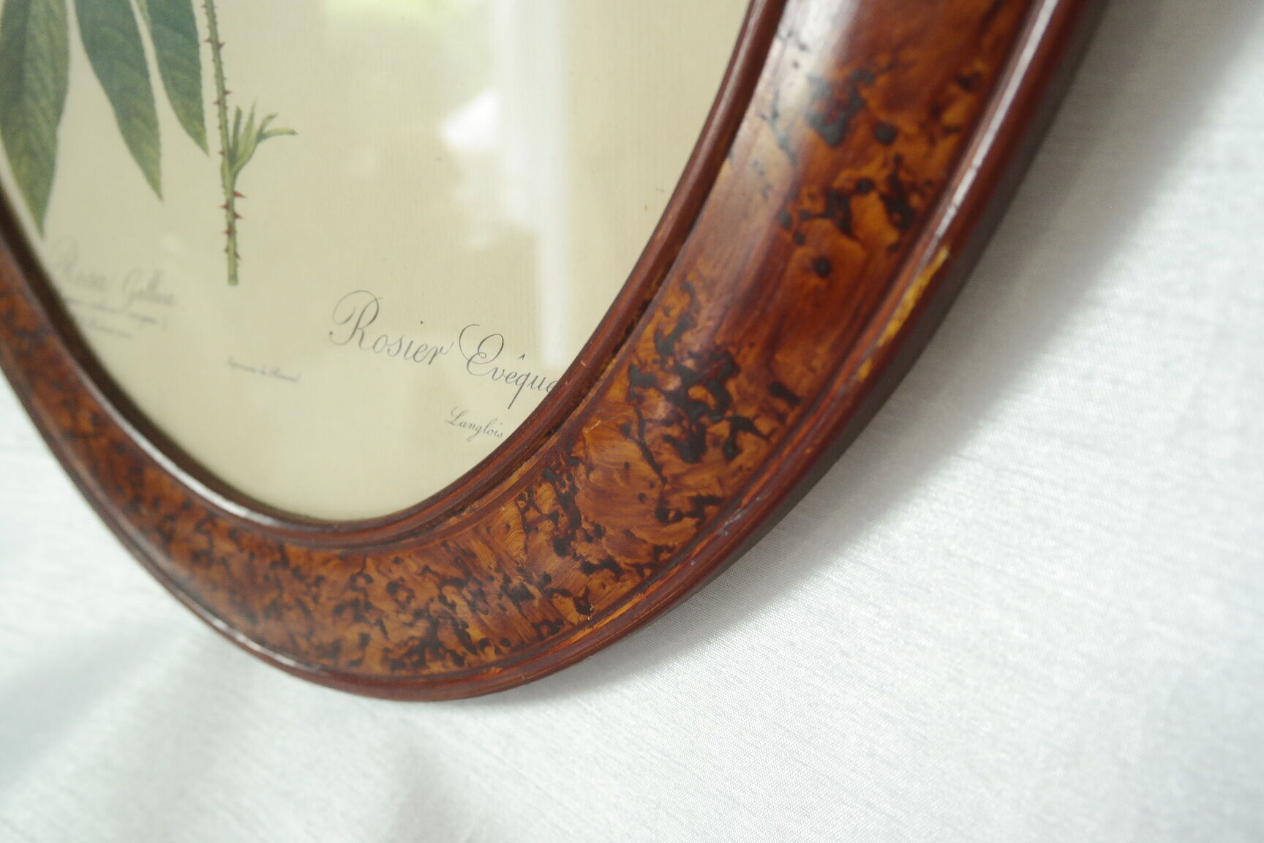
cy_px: 422
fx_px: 1053
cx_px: 632
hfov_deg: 61.9
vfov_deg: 43.6
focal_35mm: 30
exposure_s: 1/30
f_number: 5.6
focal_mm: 20
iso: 800
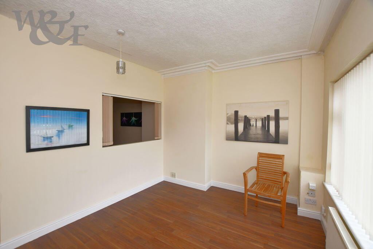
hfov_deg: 100.4
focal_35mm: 15
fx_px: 155
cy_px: 124
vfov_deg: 77.3
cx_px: 186
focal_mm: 10
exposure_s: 1/125
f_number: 5.6
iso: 110
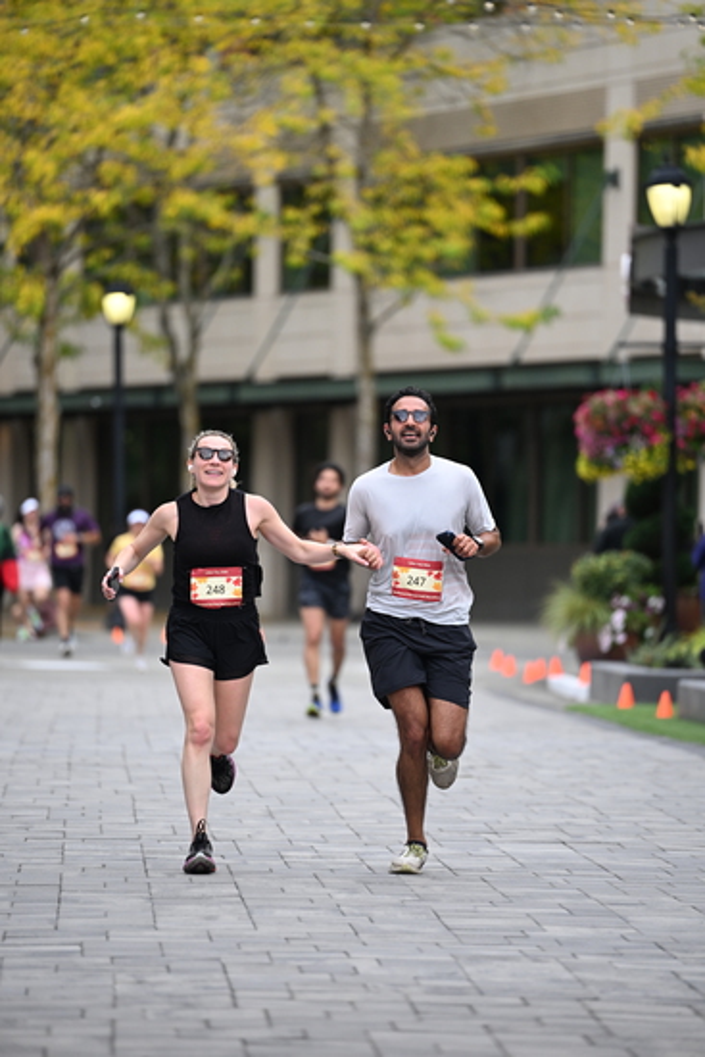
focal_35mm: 200
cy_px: 528
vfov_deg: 10.3
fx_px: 5871
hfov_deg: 6.9
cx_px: 352
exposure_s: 1/2000
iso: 640
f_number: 2.8
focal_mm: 200
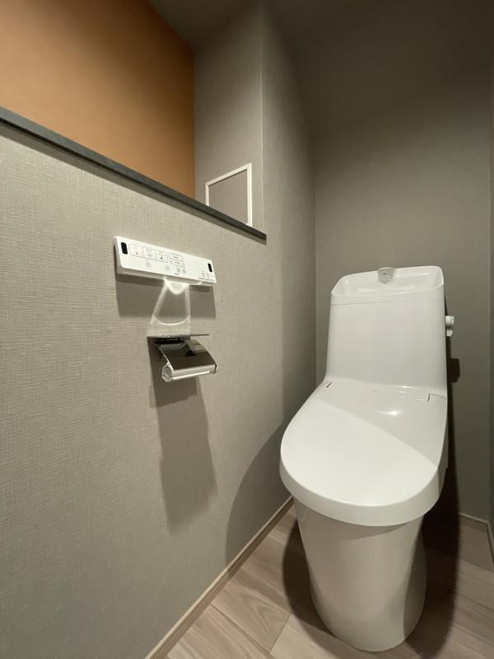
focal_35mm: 14
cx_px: 247
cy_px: 330
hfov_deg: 85.7
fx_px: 266
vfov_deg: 102.1
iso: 500
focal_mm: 1.55
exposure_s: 1/50
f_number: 2.4
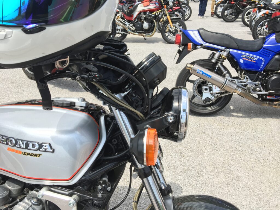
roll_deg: +0.3
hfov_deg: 61.7
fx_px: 235
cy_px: 105
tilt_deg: -26.9
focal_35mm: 29
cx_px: 140
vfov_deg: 48.2
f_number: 2.2
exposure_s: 1/950
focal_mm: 4.15
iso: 25
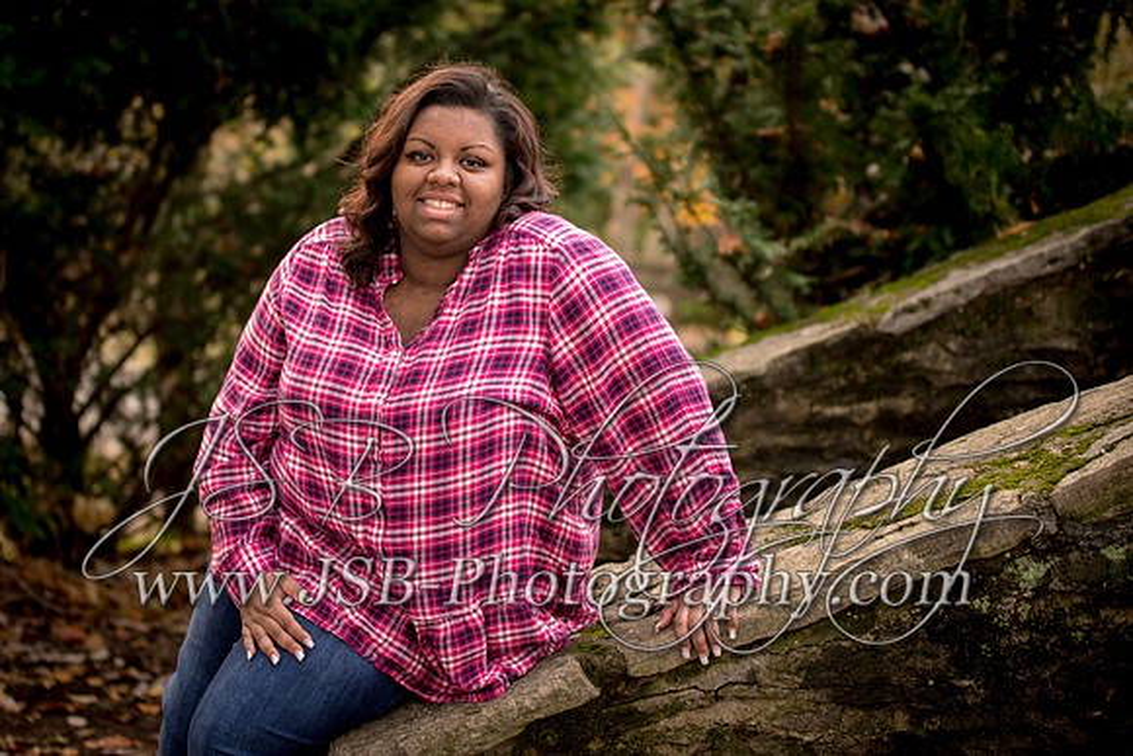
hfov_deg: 26.1
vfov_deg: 17.6
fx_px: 2445
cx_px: 504
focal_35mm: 78
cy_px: 337
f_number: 2.8
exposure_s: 1/50
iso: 200
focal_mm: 70
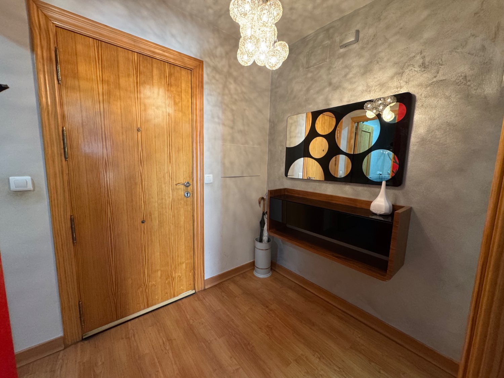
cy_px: 189
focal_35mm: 14
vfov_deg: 85.7
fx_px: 204
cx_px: 252
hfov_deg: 102.1
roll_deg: -1.0
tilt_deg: -6.9
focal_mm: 2.22
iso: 500
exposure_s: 1/50
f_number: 2.2
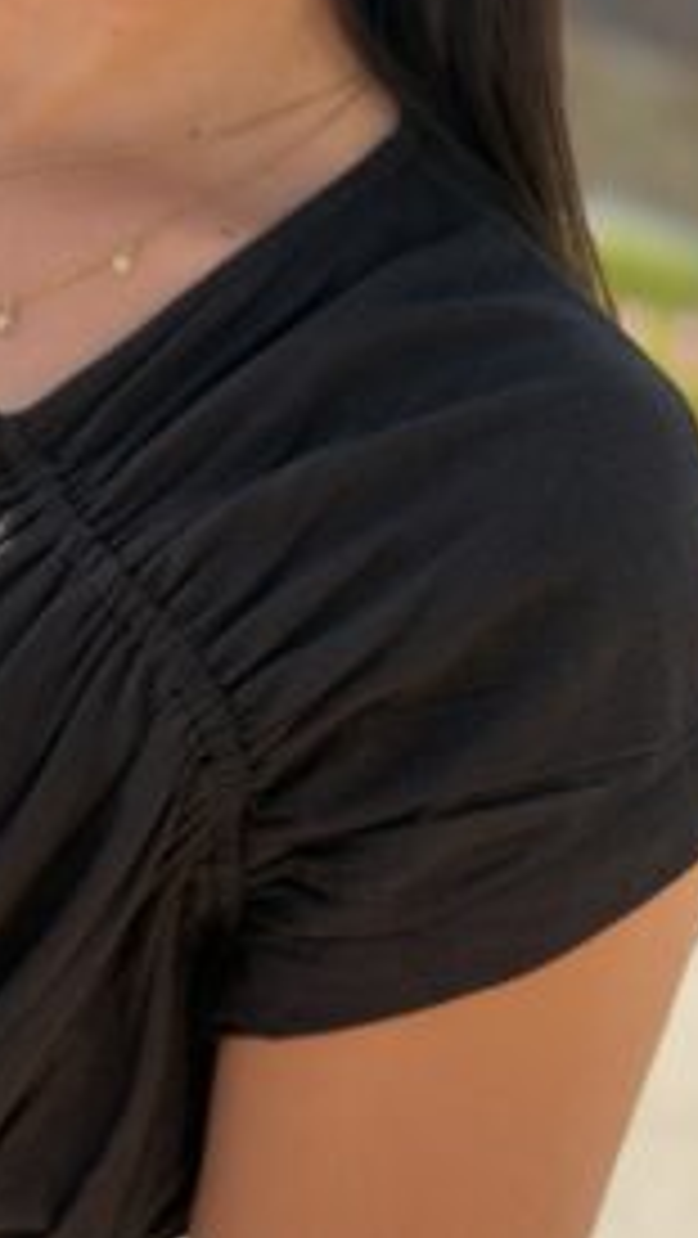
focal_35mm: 114
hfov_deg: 10.4
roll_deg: -22.7
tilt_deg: -15.8
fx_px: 3745
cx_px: -243
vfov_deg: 18.7
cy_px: 846
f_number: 1.78
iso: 64
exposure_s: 1/1242
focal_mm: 6.76
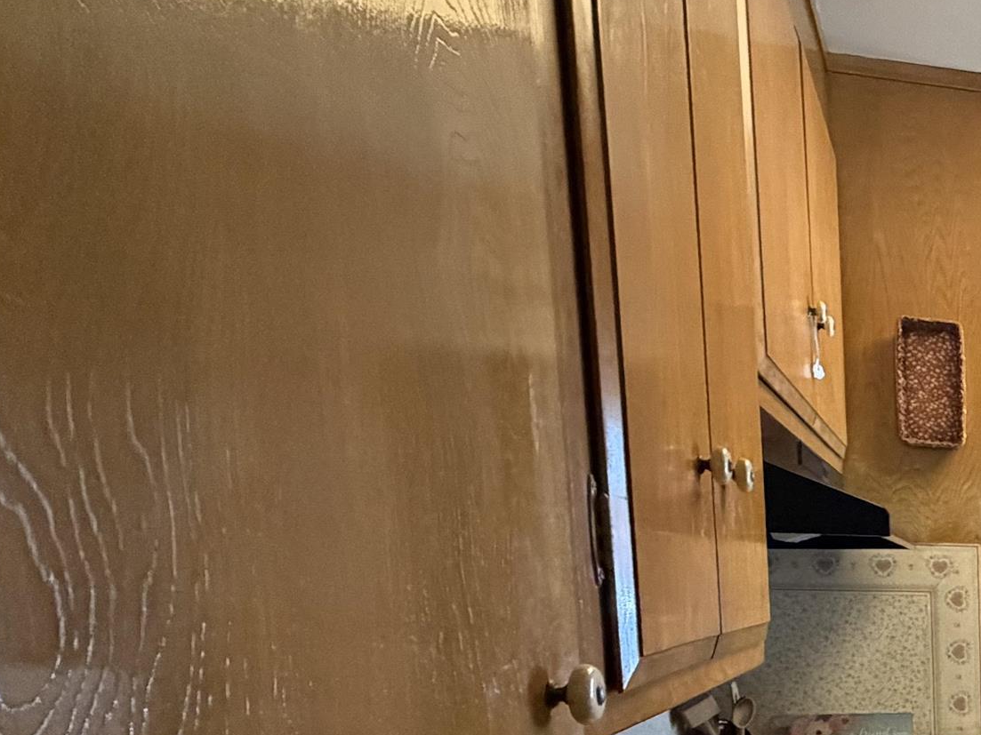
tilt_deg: -7.8
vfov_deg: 33.8
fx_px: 1105
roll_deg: -0.3
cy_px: 727
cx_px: 1301
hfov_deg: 33.5
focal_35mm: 39
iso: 800
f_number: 2.2
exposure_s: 1/60
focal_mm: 2.22
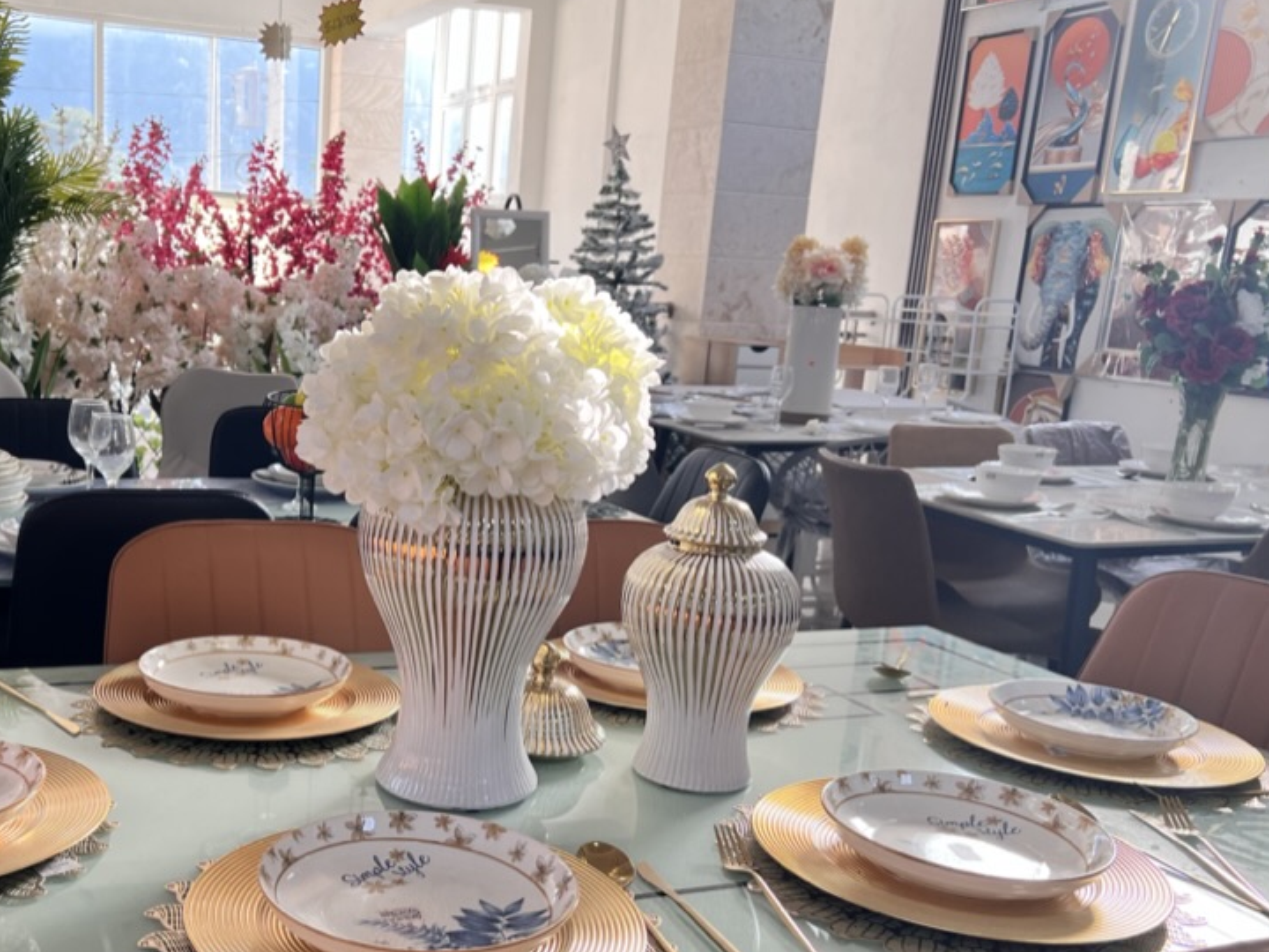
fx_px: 1356
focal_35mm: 37
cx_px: 418
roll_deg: -3.2
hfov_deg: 49.2
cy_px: 602
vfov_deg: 38.4
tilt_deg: -14.5
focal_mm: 5.7
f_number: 1.5
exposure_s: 1/121
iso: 64
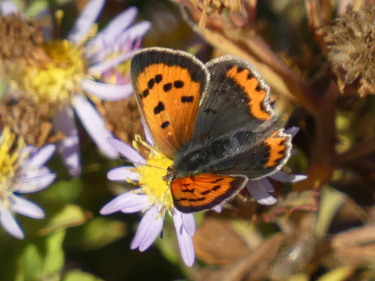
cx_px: 188
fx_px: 12664
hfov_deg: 1.7
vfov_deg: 1.3
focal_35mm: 1169
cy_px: 140
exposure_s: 1/160
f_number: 5.8
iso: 80
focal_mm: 209.4
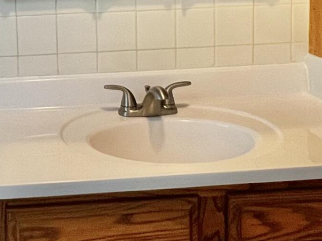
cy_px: -25
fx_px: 530
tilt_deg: -6.3
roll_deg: +2.5
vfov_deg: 24.0
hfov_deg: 31.1
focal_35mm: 57
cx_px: -7
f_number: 1.8
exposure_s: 1/60
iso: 250
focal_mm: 1.57
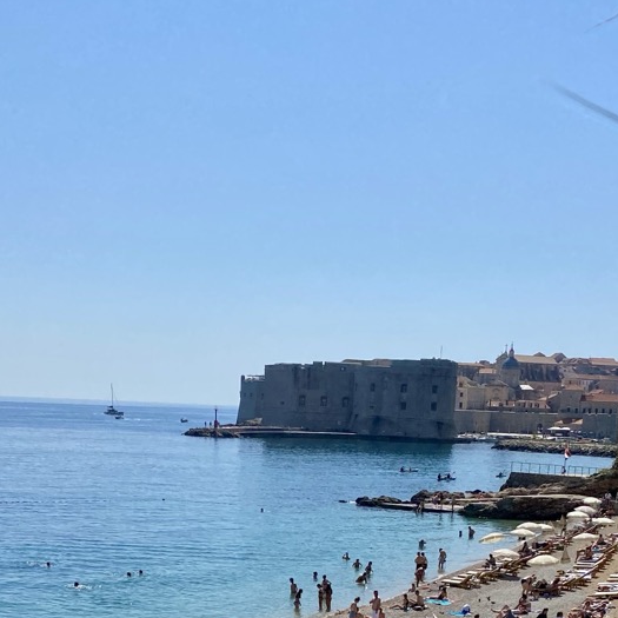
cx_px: 339
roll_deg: -1.3
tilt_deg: -15.4
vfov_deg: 27.3
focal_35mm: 56
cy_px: 720
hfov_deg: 30.5
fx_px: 1131
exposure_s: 1/6410
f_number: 1.8
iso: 32
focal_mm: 4.25
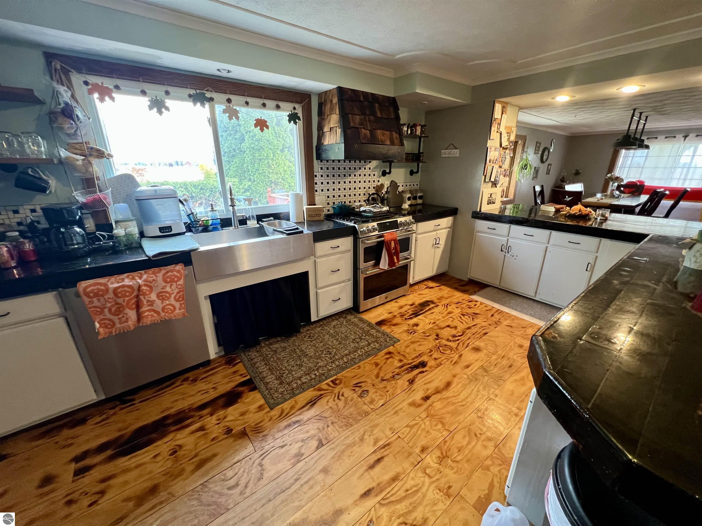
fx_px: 264
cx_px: 351
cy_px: 263
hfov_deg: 106.2
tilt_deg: -19.4
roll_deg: +0.7
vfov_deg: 89.9
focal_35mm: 13
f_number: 1.8
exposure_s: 1/60
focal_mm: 1.57
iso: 400
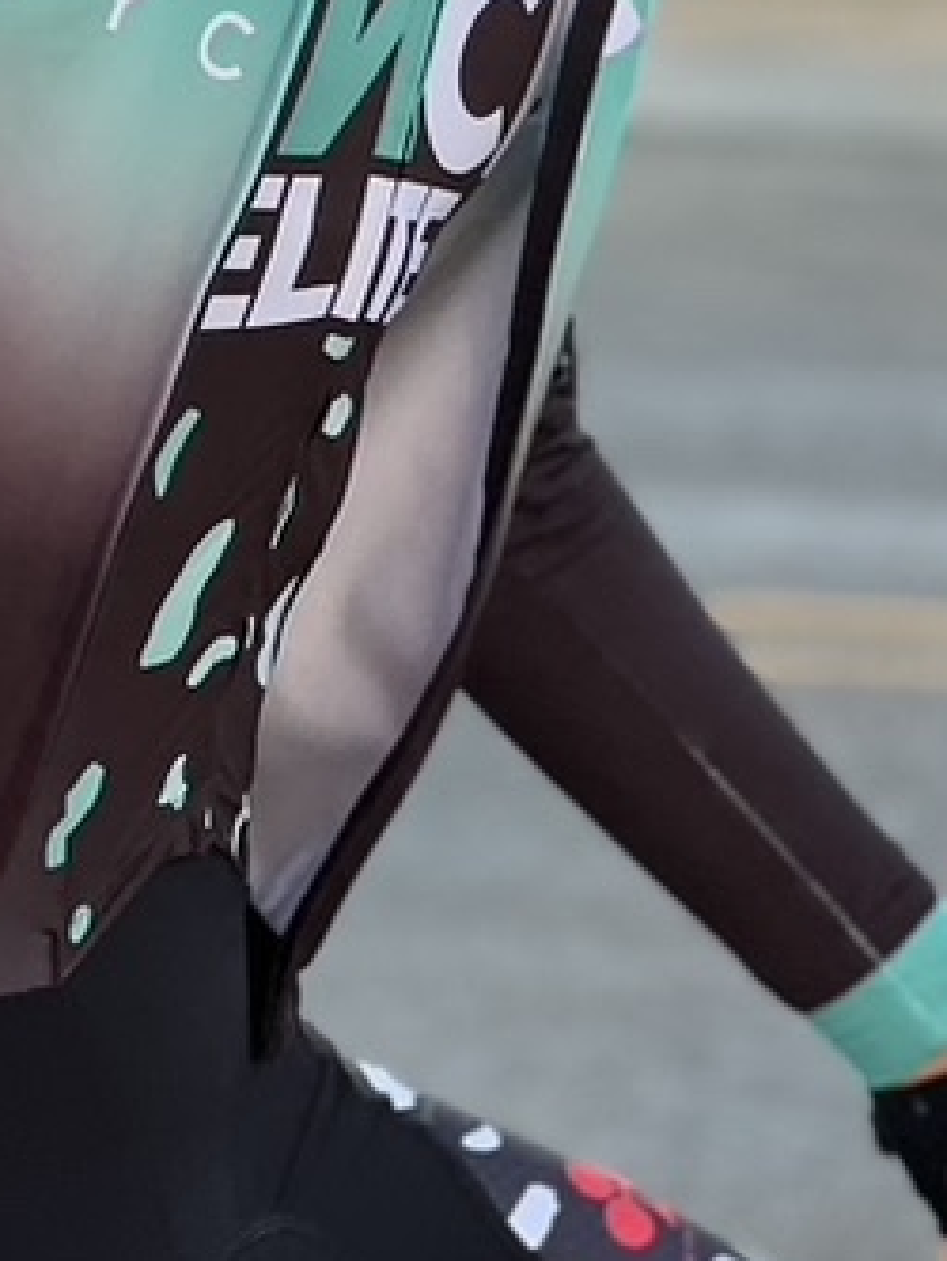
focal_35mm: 237
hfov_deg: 6.3
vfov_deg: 8.3
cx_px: 451
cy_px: -174
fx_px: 8639
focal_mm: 9
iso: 64
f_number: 2.8
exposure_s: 1/121
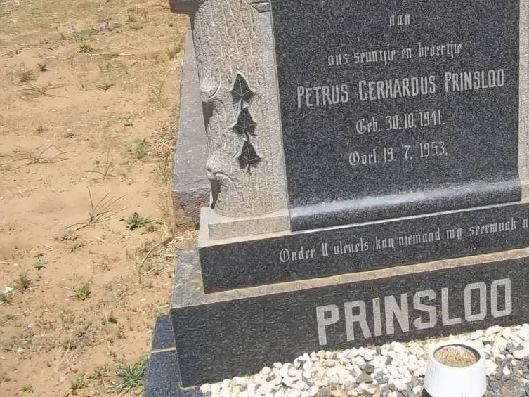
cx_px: 419
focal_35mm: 51
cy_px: 90
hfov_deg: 36.3
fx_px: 780
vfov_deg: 28.1
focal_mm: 5.7
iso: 80
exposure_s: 1/500
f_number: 5.5
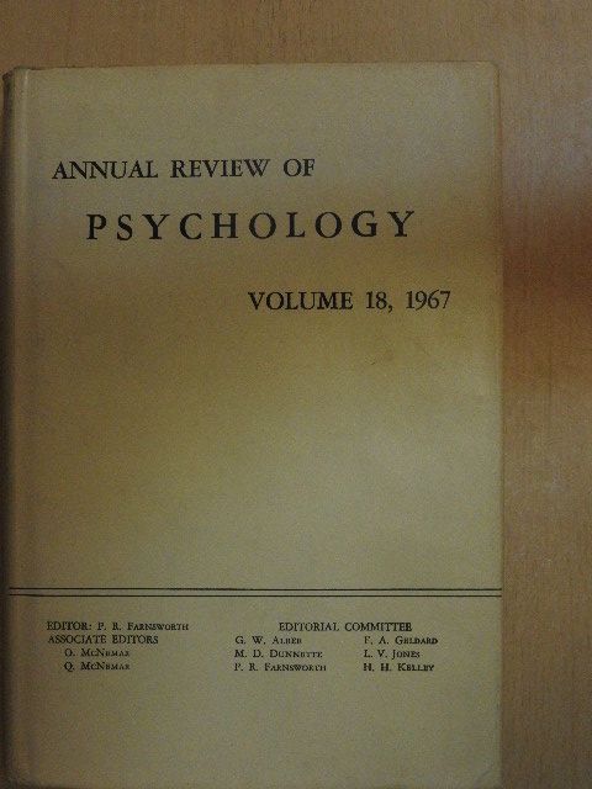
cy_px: 394
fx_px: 1254
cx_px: 296
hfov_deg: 26.6
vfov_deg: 34.9
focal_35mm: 55
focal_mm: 9.9
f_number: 4
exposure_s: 1/125
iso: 1000
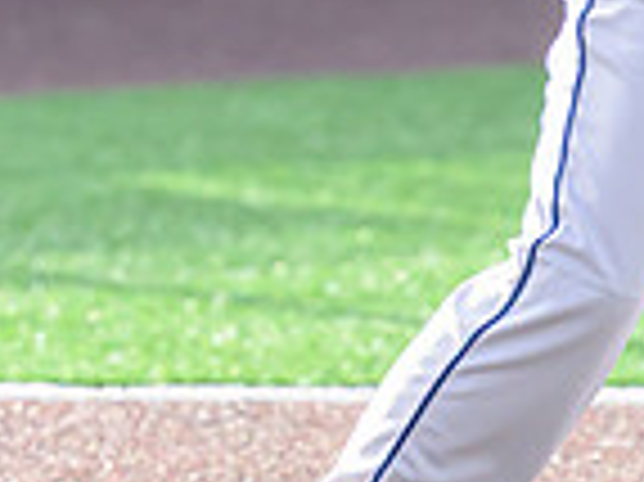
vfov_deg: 2.0
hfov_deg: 2.7
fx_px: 13793
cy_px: -278
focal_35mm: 742
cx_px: 413
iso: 1000
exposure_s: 1/2000
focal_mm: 135
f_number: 2.8
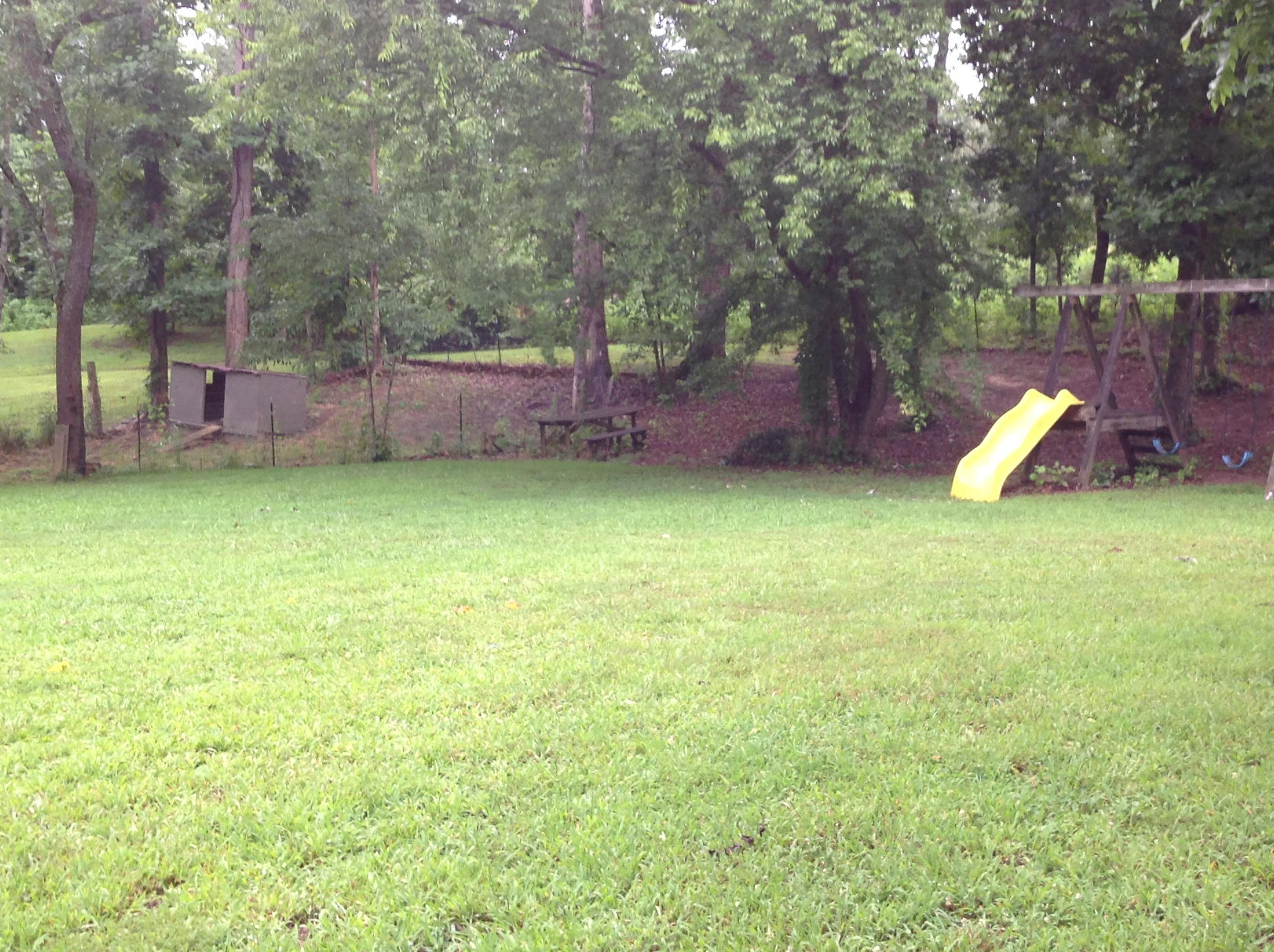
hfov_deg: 38.8
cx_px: 755
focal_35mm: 49
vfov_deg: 29.5
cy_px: 391
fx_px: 1801
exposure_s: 1/15
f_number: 2.4
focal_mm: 4.28
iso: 64
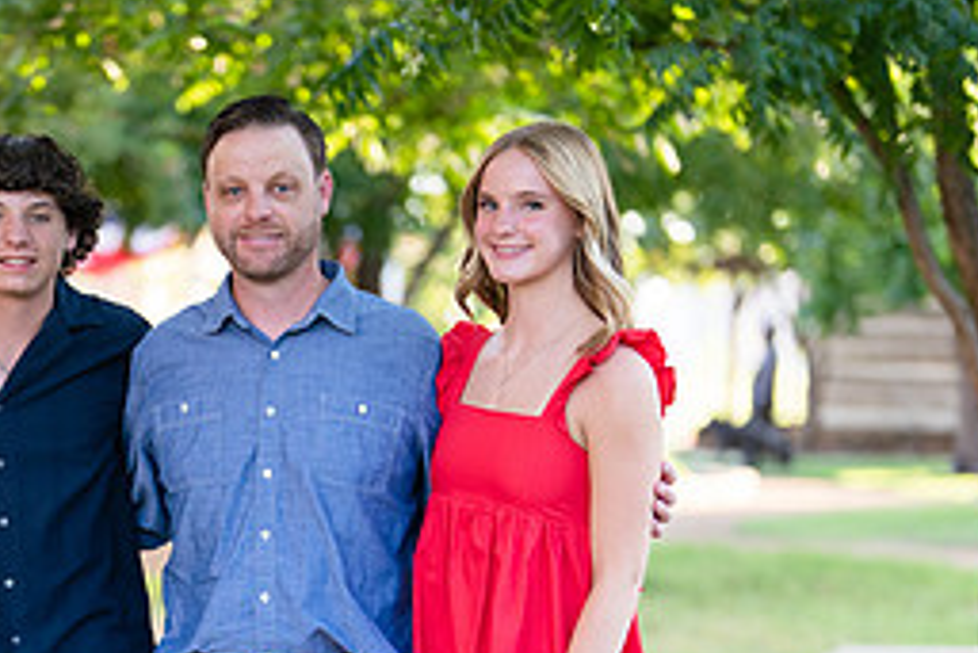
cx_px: 187
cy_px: 682
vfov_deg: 11.9
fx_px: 3099
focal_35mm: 114
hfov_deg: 17.8
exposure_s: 1/640
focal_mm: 50
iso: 200
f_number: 1.2
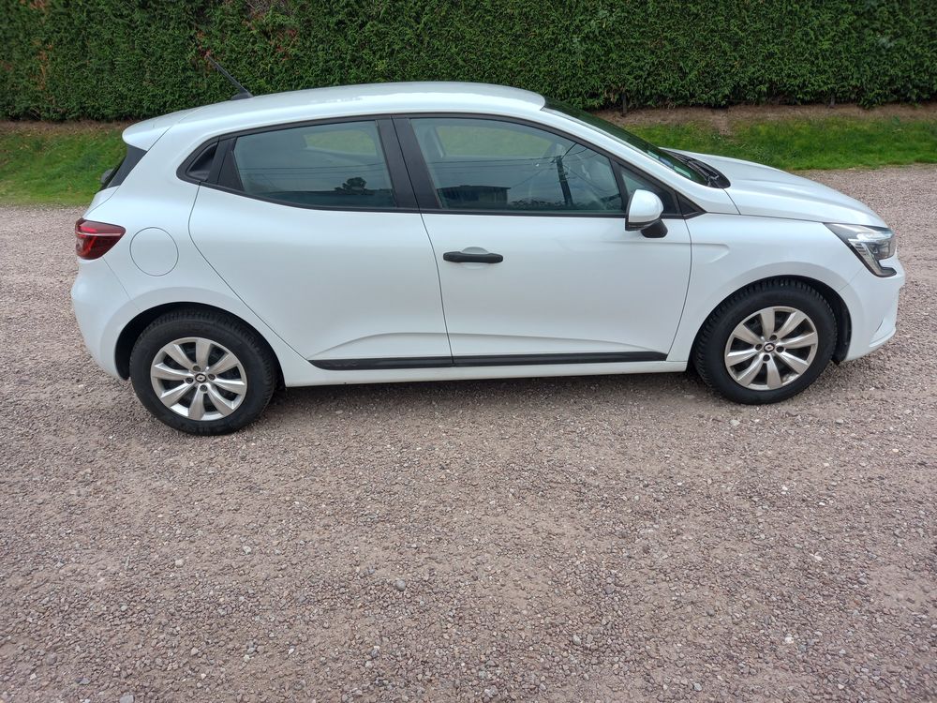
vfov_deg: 54.9
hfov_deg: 69.4
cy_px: 352
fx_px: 677
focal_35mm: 25
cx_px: 468
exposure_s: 1/242
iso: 25
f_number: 2
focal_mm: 4.6
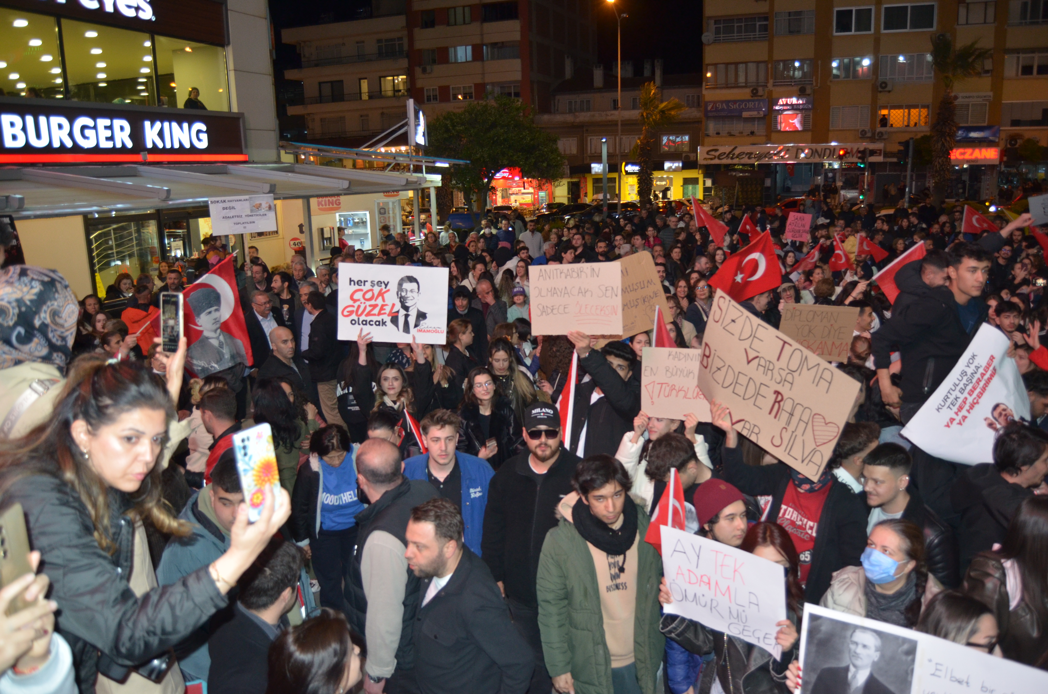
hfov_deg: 67.5
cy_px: 347
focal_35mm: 27
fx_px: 784
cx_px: 524
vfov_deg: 47.7
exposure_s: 1/60
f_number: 3.5
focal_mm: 18
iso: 800
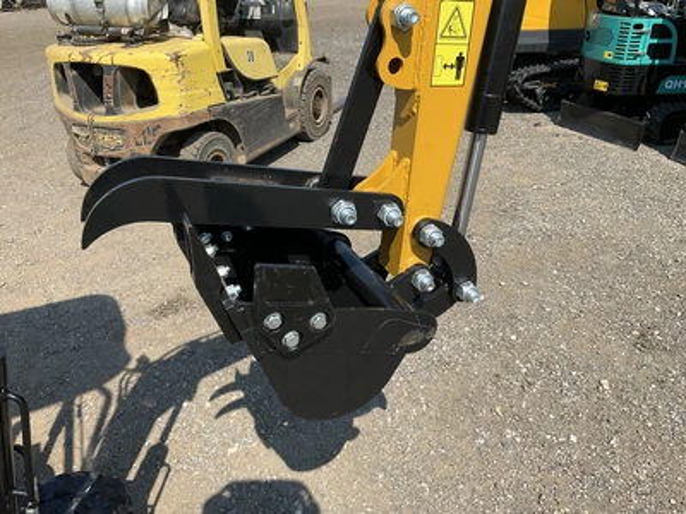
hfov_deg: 61.7
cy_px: 257
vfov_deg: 48.2
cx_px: 343
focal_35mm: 29
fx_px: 575
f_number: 1.8
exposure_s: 1/1377
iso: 25
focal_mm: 3
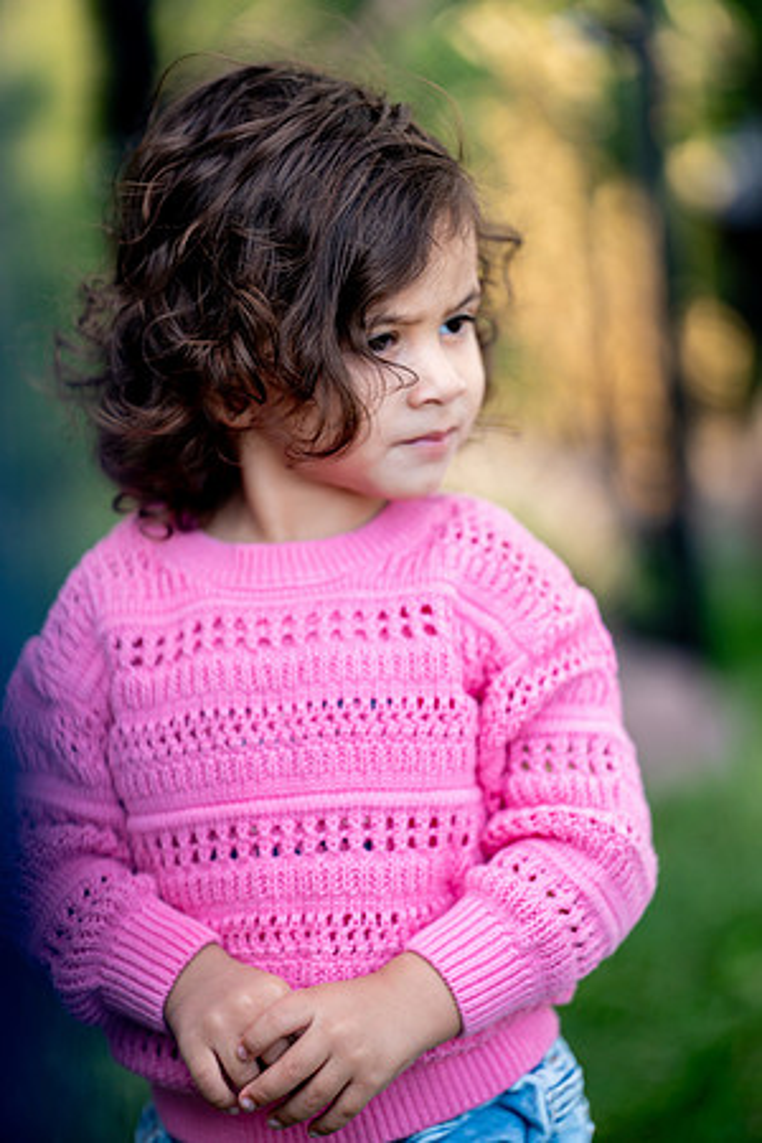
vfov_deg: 13.7
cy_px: 572
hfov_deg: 9.1
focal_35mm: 150
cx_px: 381
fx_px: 4762
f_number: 2
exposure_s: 1/2500
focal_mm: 150
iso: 250
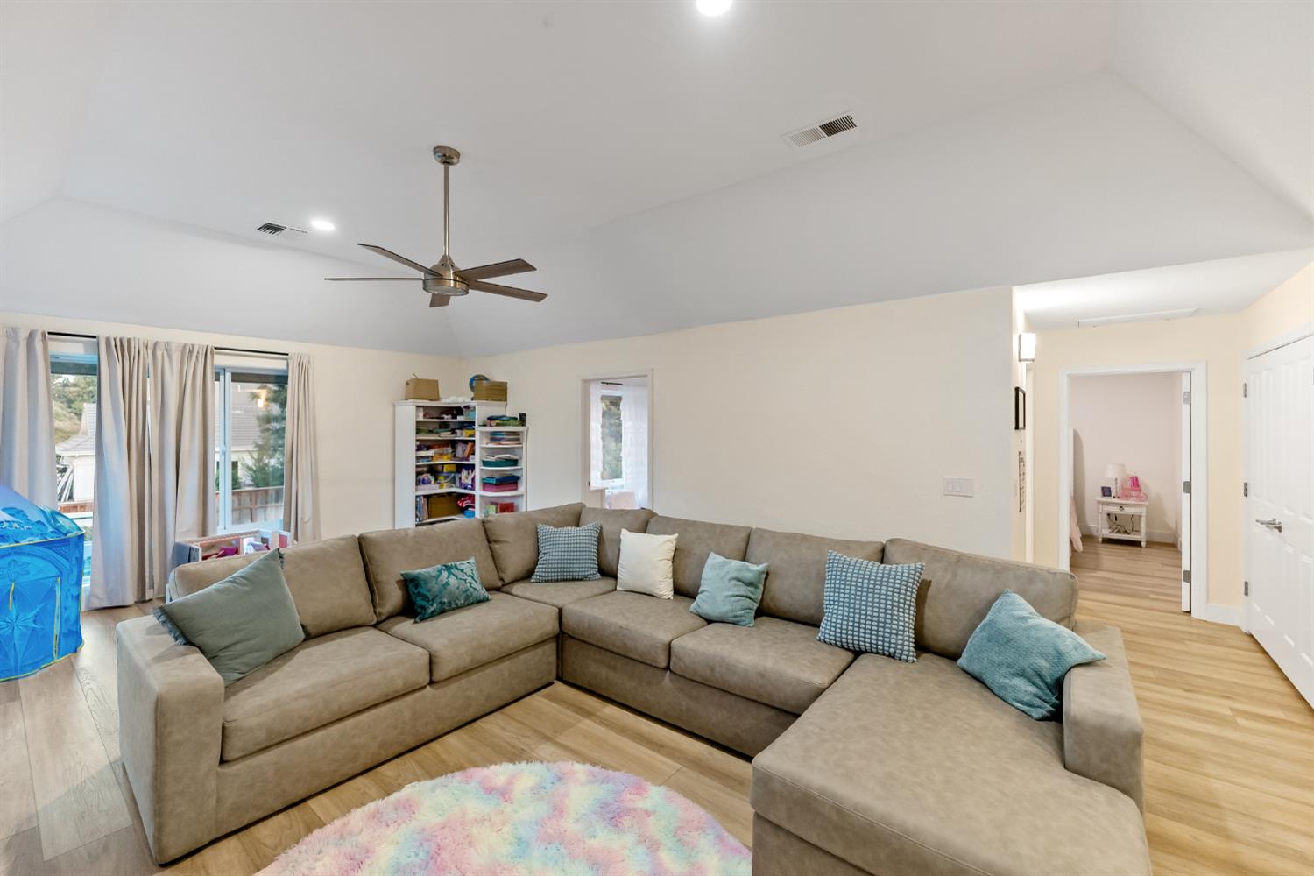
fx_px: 511
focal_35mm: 14
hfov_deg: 104.3
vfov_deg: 81.2
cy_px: 438
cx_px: 657
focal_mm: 14
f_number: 2.8
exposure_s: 1/160
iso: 2000
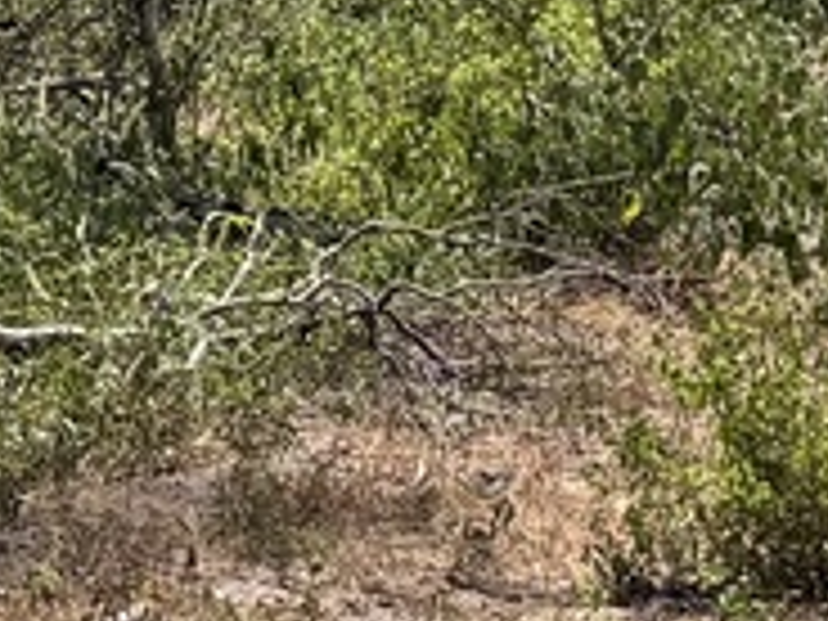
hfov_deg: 9.6
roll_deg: +2.2
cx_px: 1035
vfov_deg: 7.0
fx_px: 4856
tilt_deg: +4.8
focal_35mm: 203
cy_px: -675
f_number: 1.6
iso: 50
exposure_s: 1/3534
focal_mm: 5.96
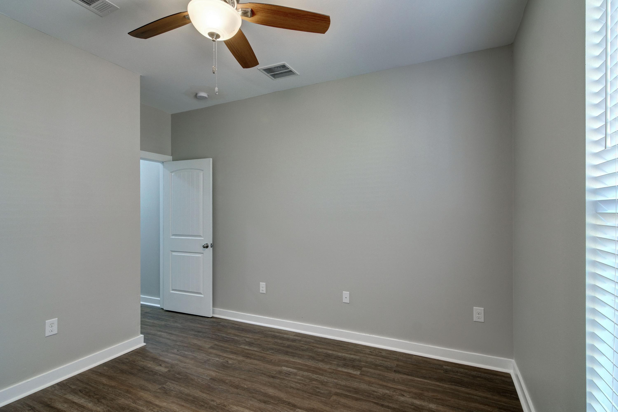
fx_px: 275
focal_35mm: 16
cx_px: 309
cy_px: 206
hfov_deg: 96.7
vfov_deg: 73.7
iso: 400
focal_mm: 11
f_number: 8
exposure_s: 1/60
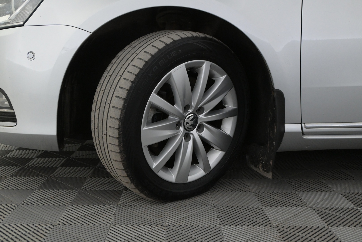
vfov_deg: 34.2
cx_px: 181
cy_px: 121
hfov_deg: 49.6
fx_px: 392
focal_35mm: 39
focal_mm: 26
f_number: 6.3
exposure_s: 1/100
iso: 2500
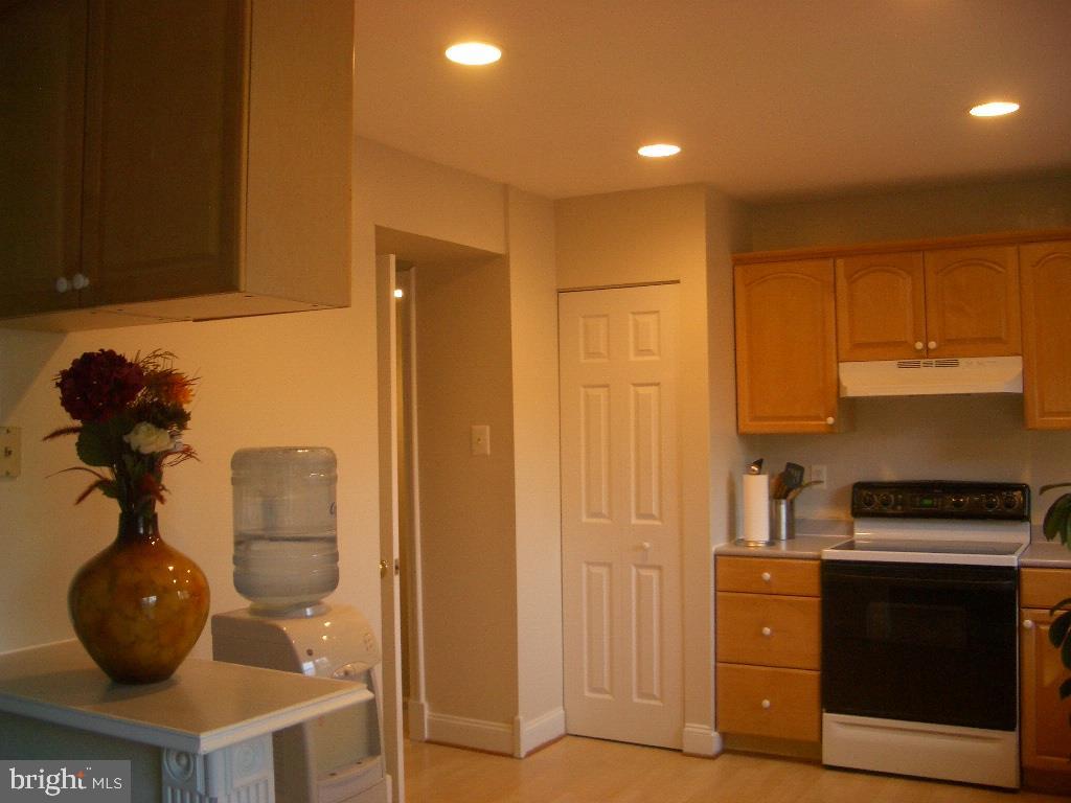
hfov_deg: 52.6
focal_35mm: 35
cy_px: 402
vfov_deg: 40.7
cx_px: 536
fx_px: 1083
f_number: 2.6
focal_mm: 5.8
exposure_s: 1/40
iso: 100
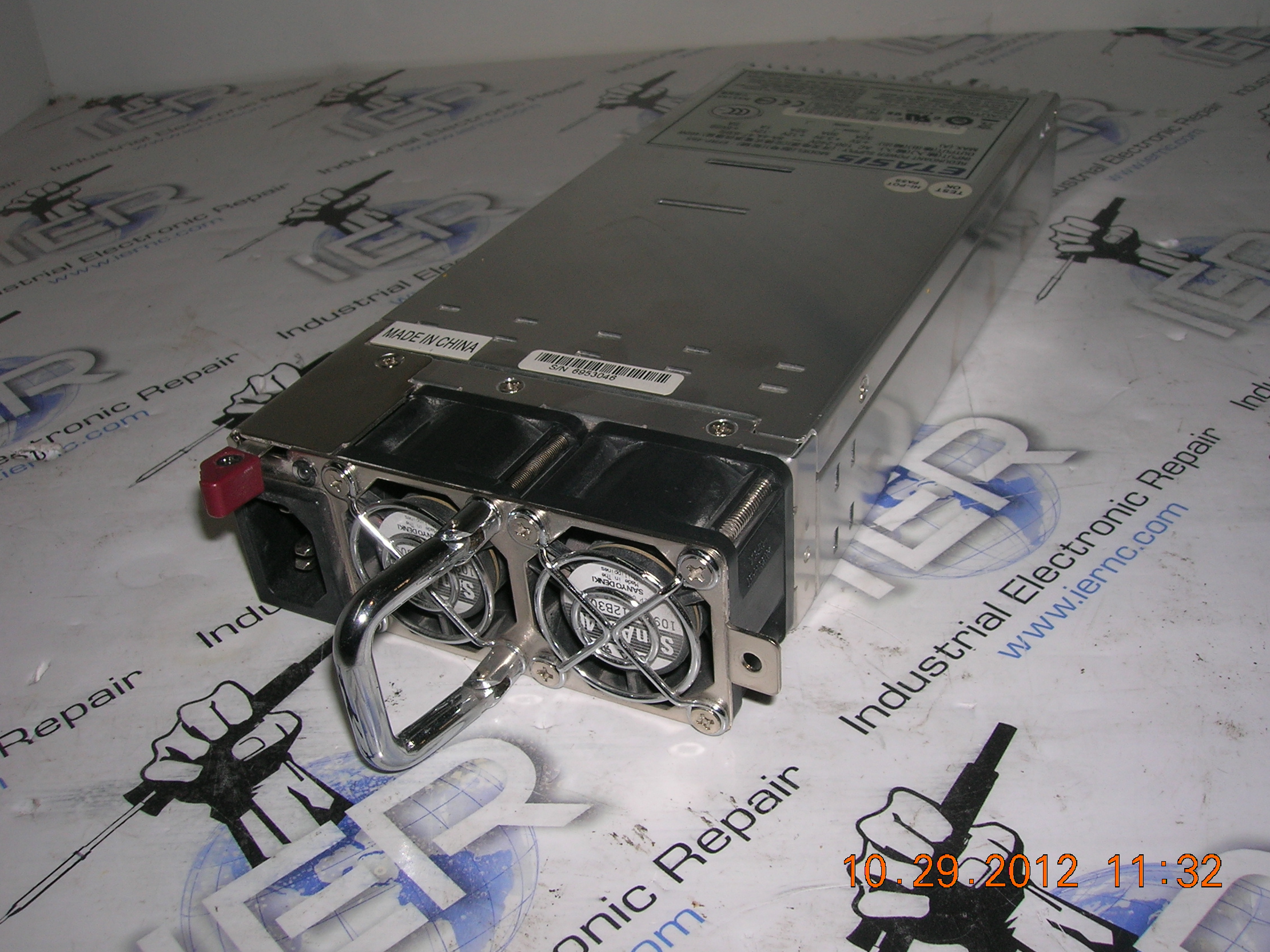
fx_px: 1284
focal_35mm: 35
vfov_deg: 40.7
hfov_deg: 52.6
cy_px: 484
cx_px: 652
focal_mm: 5.7
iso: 50
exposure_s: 1/60.1
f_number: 4.9
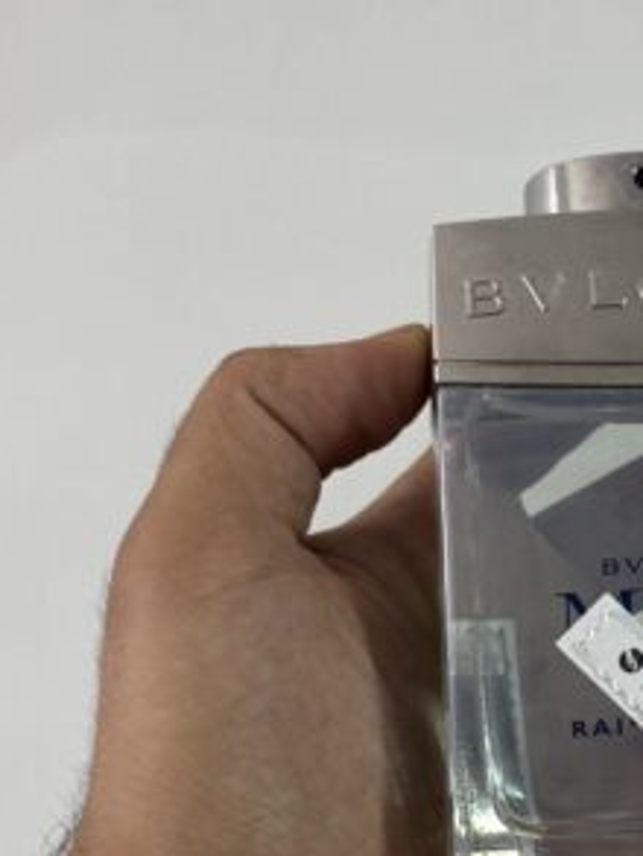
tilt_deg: -25.8
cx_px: 617
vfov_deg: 20.8
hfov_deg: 15.5
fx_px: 2326
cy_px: 577
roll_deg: -1.7
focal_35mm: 94
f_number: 1.78
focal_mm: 6.76
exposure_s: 1/50
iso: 80
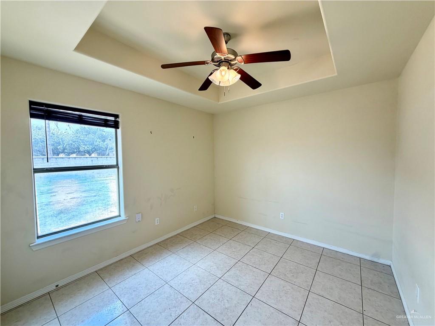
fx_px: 176
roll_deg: +1.2
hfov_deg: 102.1
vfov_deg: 85.7
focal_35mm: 14
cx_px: 218
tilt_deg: -2.2
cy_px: 163
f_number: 2.2
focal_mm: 2.22
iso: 160
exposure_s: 1/120
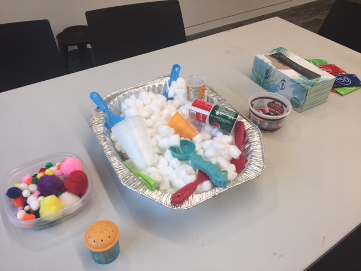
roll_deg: -0.9
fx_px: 302
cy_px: 136
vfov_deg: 48.2
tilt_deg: -41.4
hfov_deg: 61.7
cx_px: 180
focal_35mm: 29
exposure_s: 1/120
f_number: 2.2
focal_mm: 4.15
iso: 40
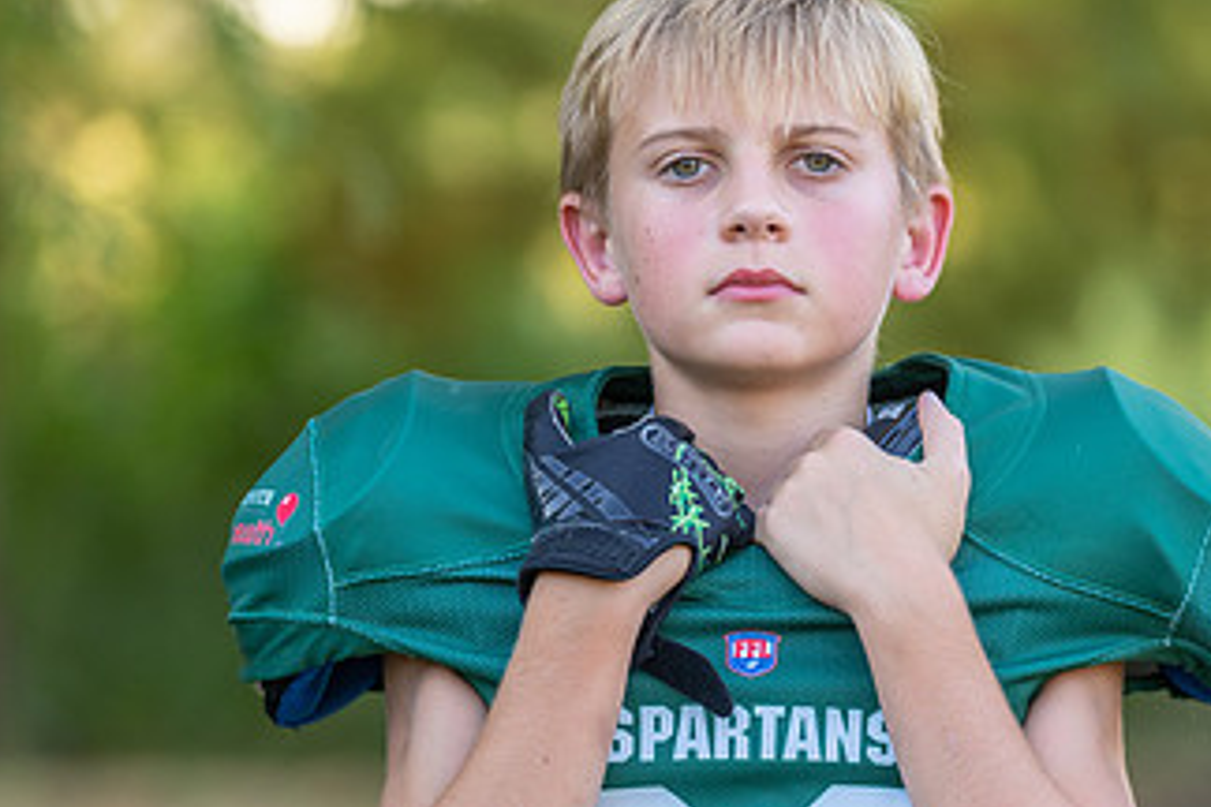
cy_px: 551
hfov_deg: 9.0
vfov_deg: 6.0
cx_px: 792
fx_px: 7703
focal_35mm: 229
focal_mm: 122
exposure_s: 1/320
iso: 250
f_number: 2.8
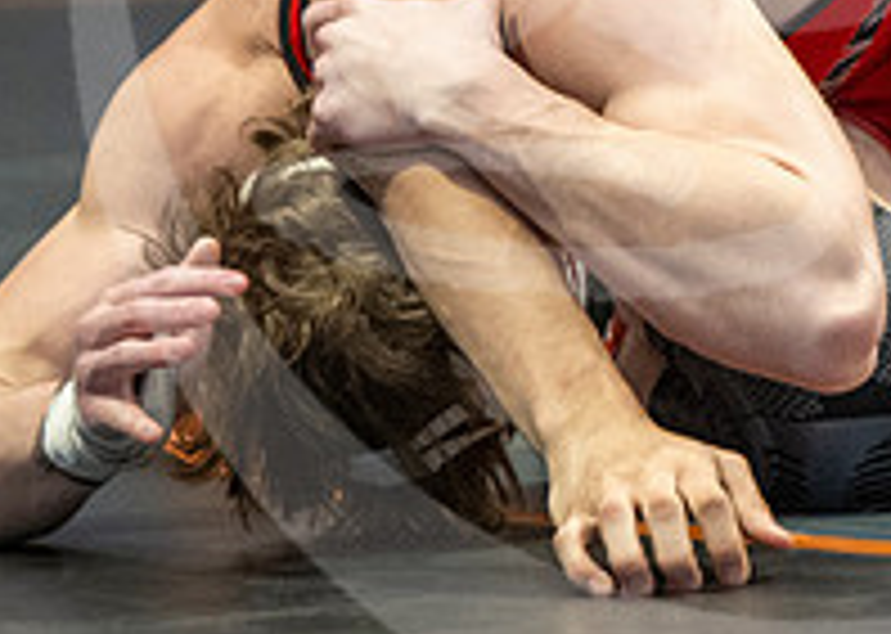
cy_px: -42
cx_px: 973
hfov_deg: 2.6
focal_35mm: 765
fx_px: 19339
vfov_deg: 1.9
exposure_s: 1/1000
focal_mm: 155
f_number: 2.8
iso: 3200
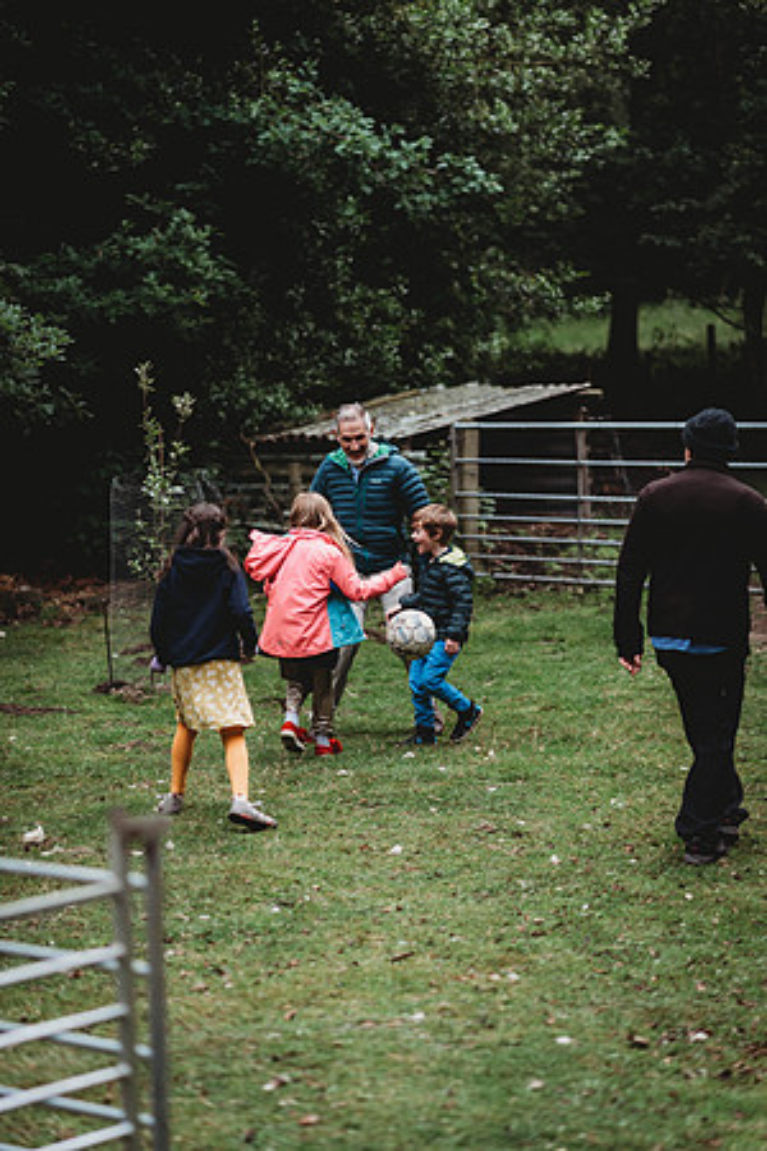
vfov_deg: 23.9
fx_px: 2716
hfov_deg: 16.1
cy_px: 576
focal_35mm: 85
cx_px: 384
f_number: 2
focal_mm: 85
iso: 100
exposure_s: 1/250
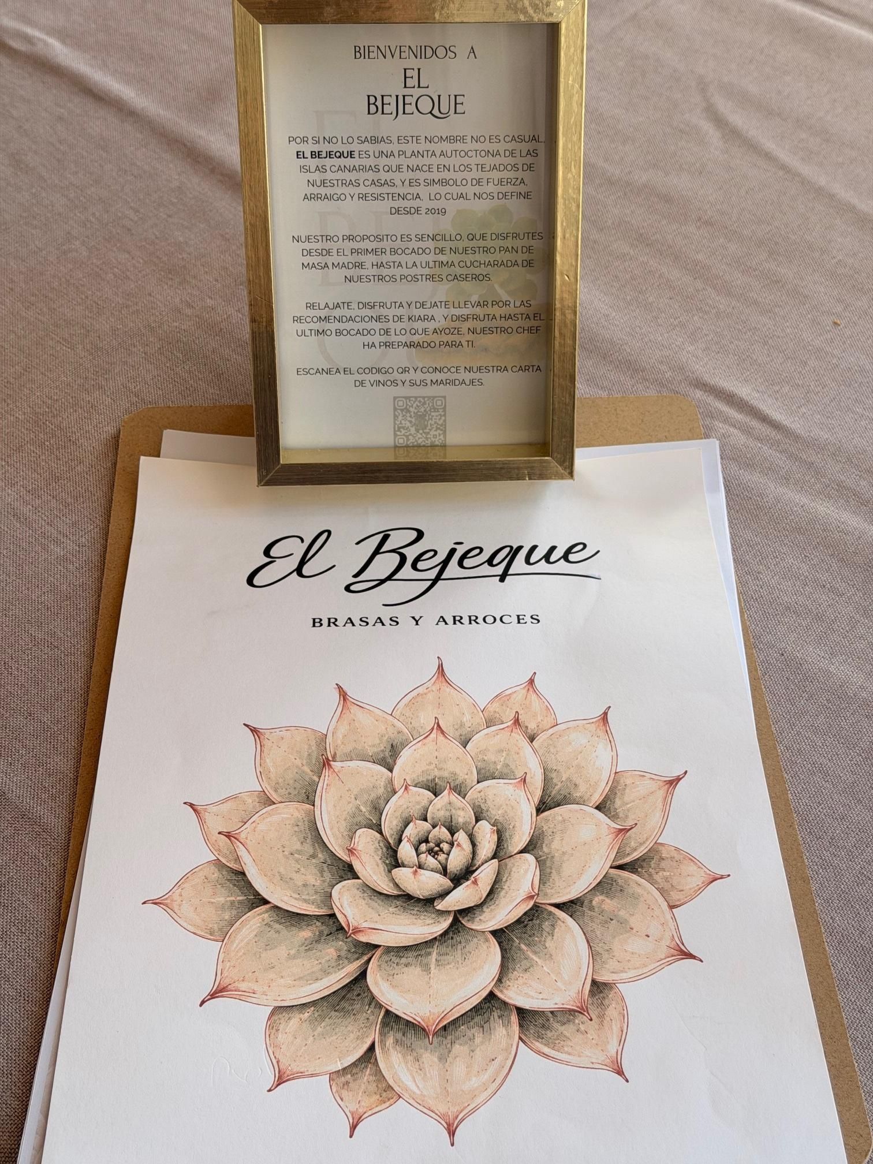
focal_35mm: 48
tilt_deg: -46.9
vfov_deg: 39.7
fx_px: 1614
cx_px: 436
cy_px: 582
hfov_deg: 30.3
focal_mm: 6.76
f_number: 1.78
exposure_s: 1/218
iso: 64
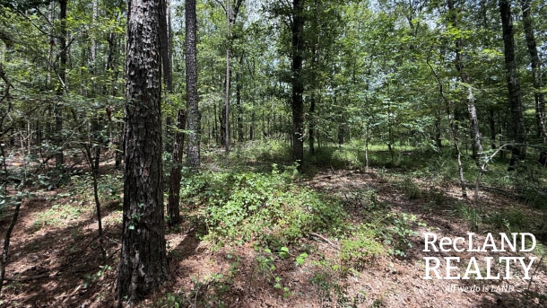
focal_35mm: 16
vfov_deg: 66.3
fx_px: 232
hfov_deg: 99.3
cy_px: 120
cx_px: 262
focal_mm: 2.22
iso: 50
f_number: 2.2
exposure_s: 1/256
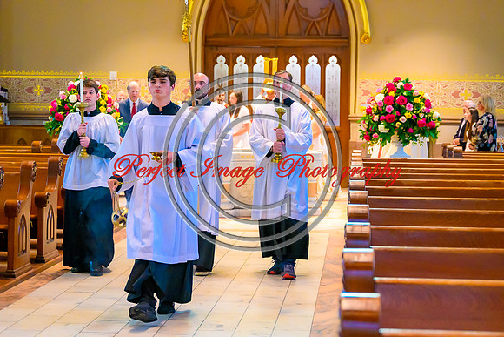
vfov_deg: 18.2
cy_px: 168
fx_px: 1050
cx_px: 252
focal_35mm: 75
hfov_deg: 27.0
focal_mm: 50
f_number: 2.8
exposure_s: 1/125
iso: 2200
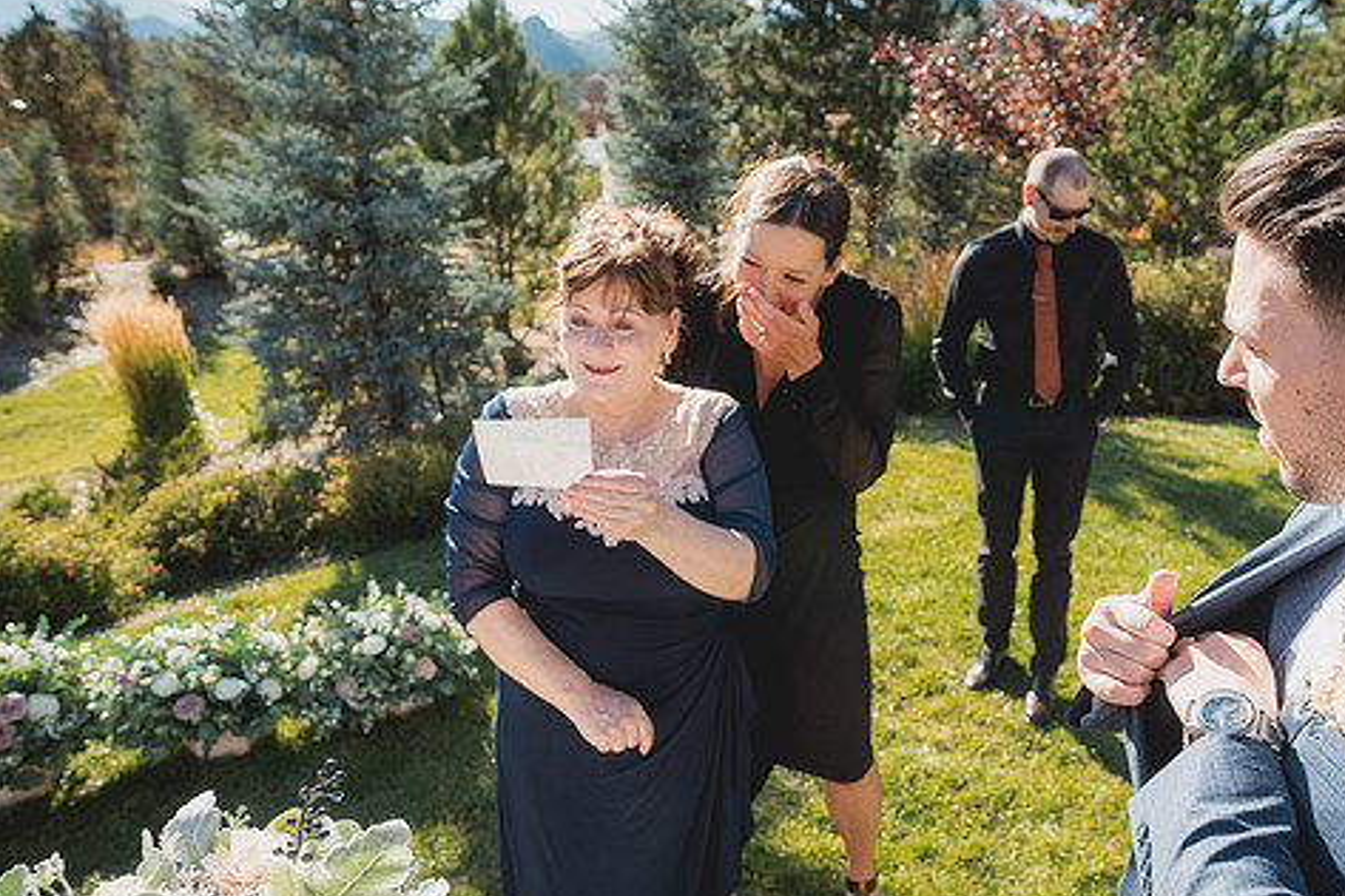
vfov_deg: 55.1
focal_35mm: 23
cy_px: 462
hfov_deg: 75.1
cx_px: 822
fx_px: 859
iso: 200
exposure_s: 1/1000
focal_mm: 18
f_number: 3.2
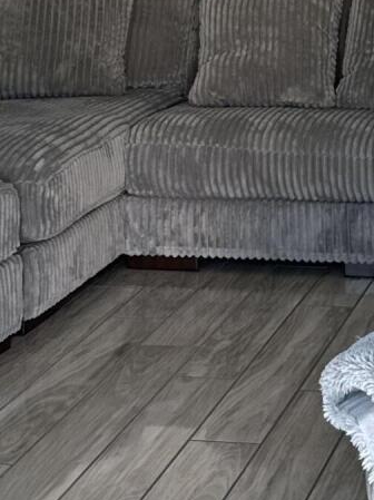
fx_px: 1544
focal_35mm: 107
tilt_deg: -2.4
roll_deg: +1.0
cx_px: 407
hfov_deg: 13.5
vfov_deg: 17.9
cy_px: -3
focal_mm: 6.86
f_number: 1.78
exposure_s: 1/167
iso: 100
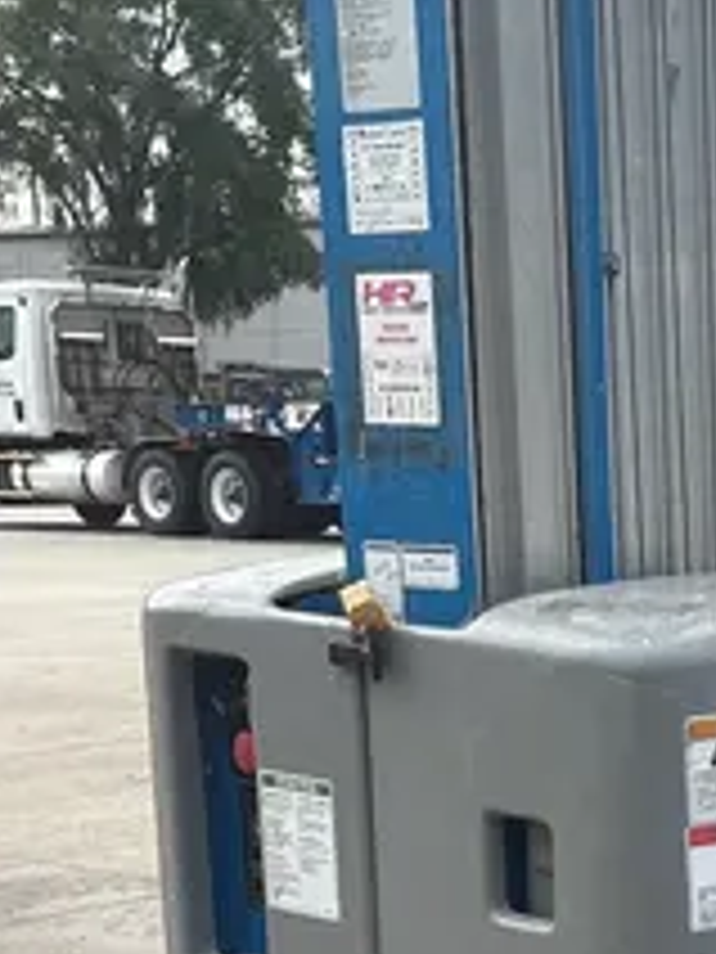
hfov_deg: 15.4
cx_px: 1000
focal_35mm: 90
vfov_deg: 20.4
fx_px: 2482
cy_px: 1127
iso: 50
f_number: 1.6
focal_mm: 5.96
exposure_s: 1/1451
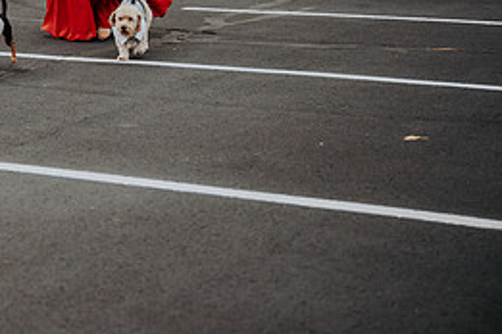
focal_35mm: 111
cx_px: -25
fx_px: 1548
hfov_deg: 17.9
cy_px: -17
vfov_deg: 12.2
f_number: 3.2
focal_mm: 50
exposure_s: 1/1600
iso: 320
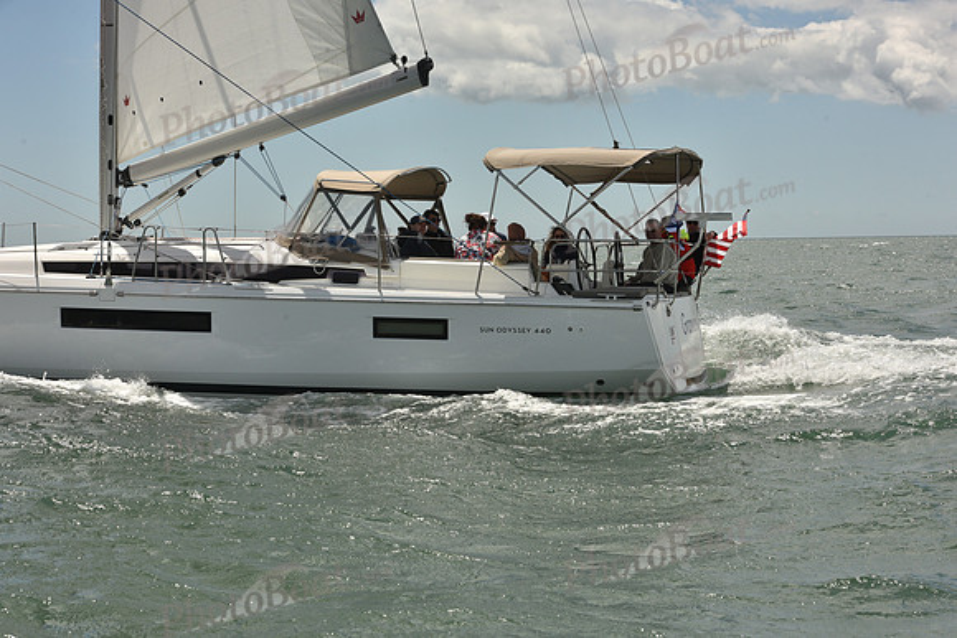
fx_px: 1861
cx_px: 478
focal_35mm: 70
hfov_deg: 28.8
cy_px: 319
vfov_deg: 19.5
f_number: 13
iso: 320
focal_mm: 70
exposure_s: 1/800
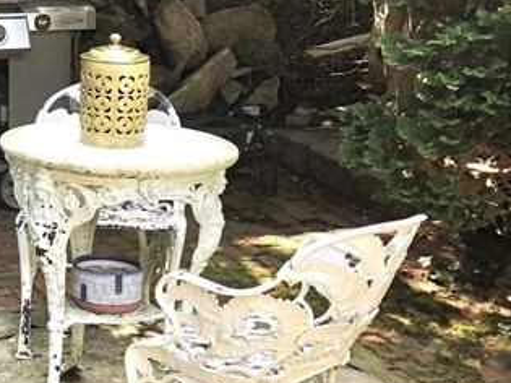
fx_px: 1343
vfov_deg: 16.2
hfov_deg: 20.5
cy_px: 117
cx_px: -60
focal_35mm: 91
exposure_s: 1/120
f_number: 1.8
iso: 50
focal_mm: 4
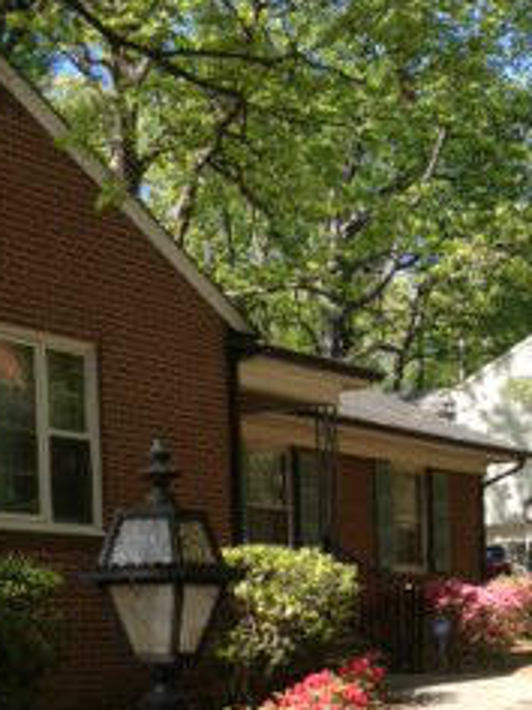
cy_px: 716
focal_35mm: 95
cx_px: 343
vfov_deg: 20.0
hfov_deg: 15.5
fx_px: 1947
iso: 50
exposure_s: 1/468
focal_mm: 4.28
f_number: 2.4
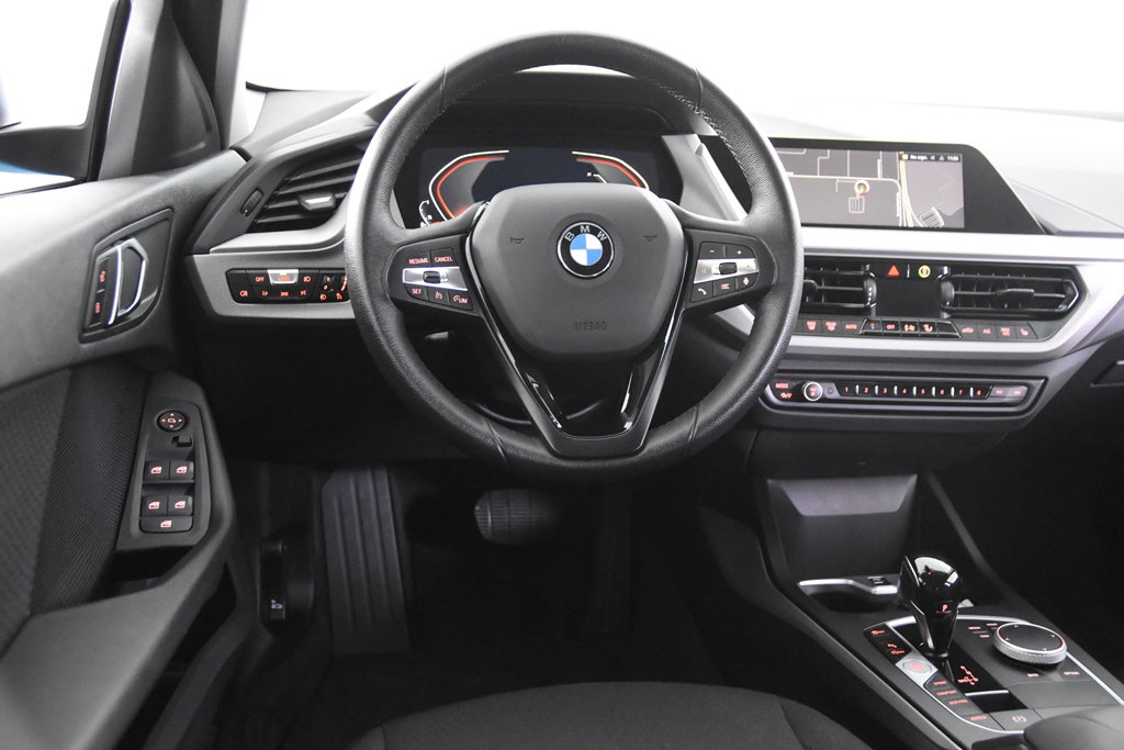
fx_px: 1124
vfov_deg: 36.9
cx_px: 562
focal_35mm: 36
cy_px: 375
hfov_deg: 53.1
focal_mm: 24
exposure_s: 1/40
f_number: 3
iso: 8000
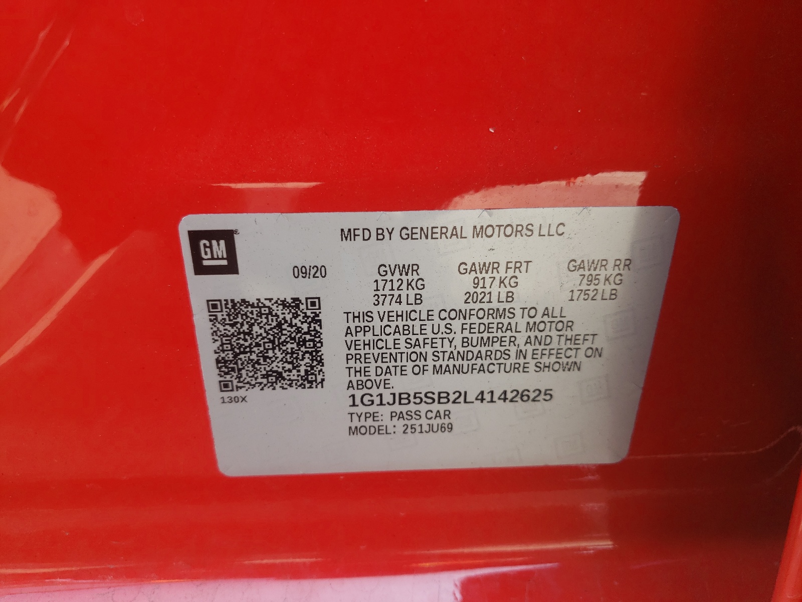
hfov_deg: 67.3
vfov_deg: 53.1
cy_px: 301
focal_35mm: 26
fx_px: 602
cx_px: 401
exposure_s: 1/213
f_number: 1.5
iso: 50
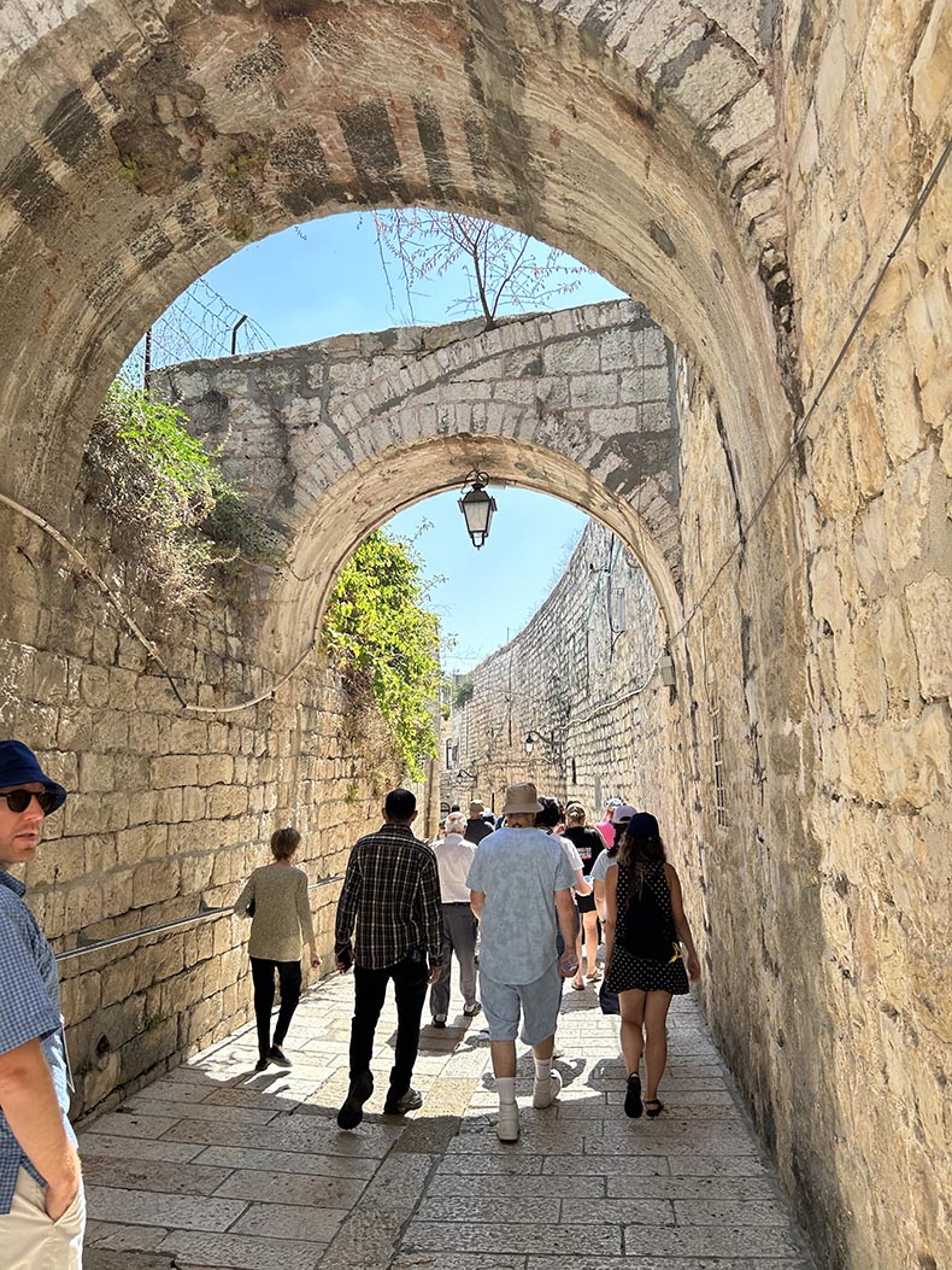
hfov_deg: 53.1
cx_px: 476
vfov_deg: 67.3
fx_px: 953
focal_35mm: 26
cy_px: 635
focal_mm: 5.7
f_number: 1.5
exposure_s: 1/1751
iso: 50
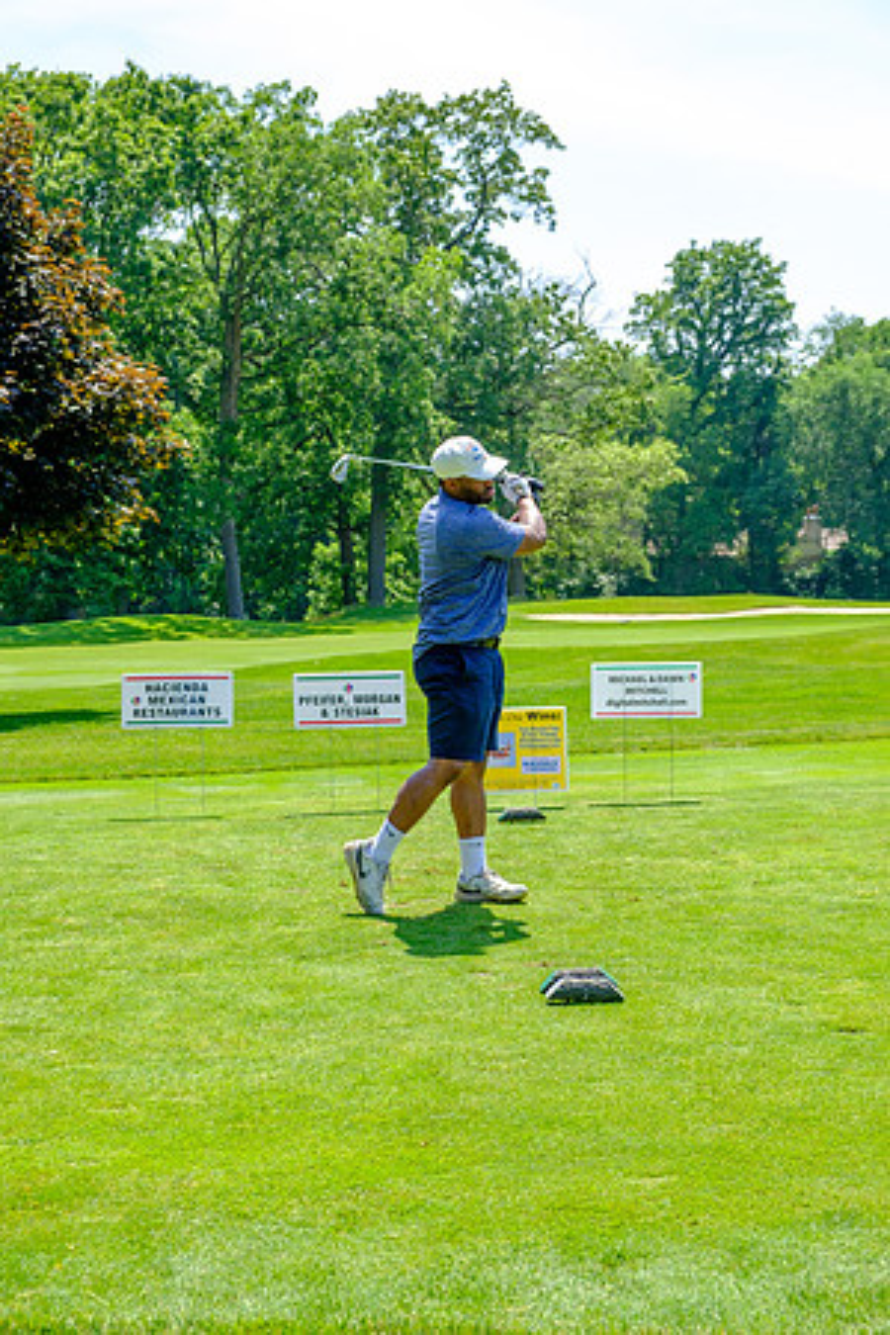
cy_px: 668
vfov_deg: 35.6
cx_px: 445
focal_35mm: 56
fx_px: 2077
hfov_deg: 24.2
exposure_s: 1/250
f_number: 5
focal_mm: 37.4
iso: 200
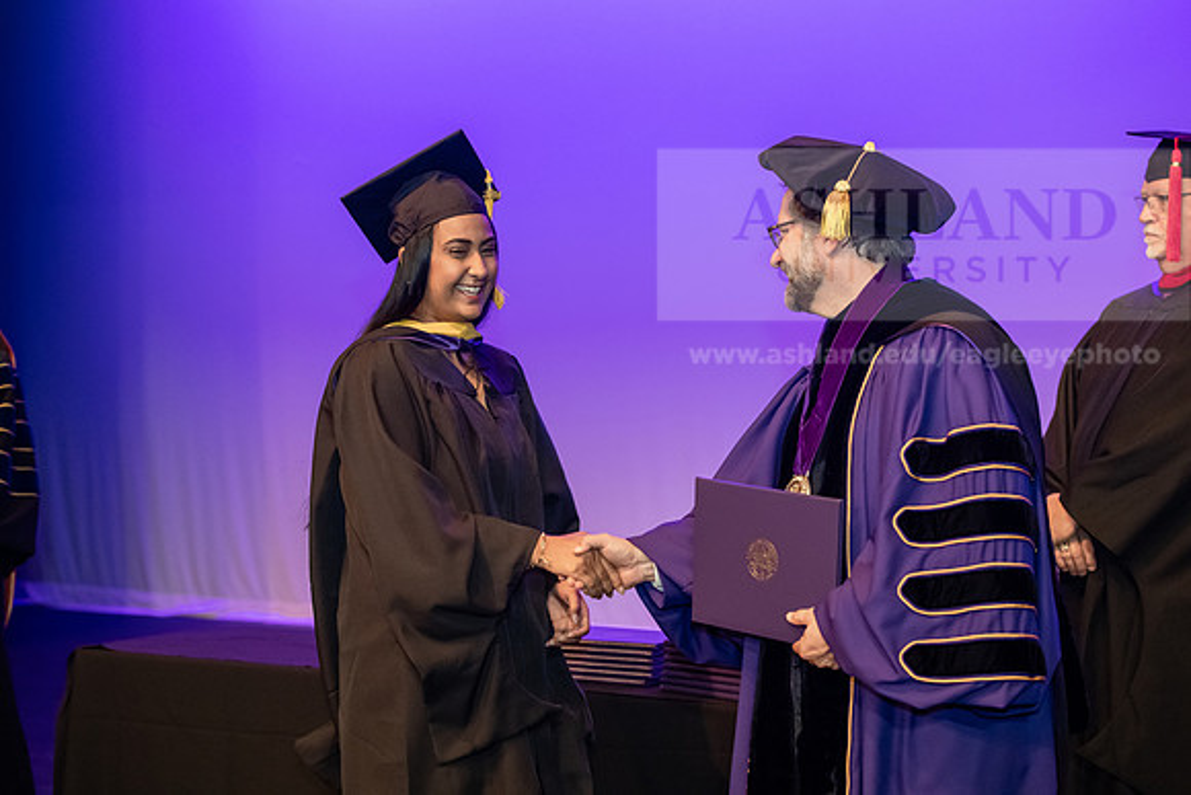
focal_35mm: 70
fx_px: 2316
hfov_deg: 28.8
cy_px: 398
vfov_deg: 19.5
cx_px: 596
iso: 3200
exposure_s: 1/200
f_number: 4
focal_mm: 70
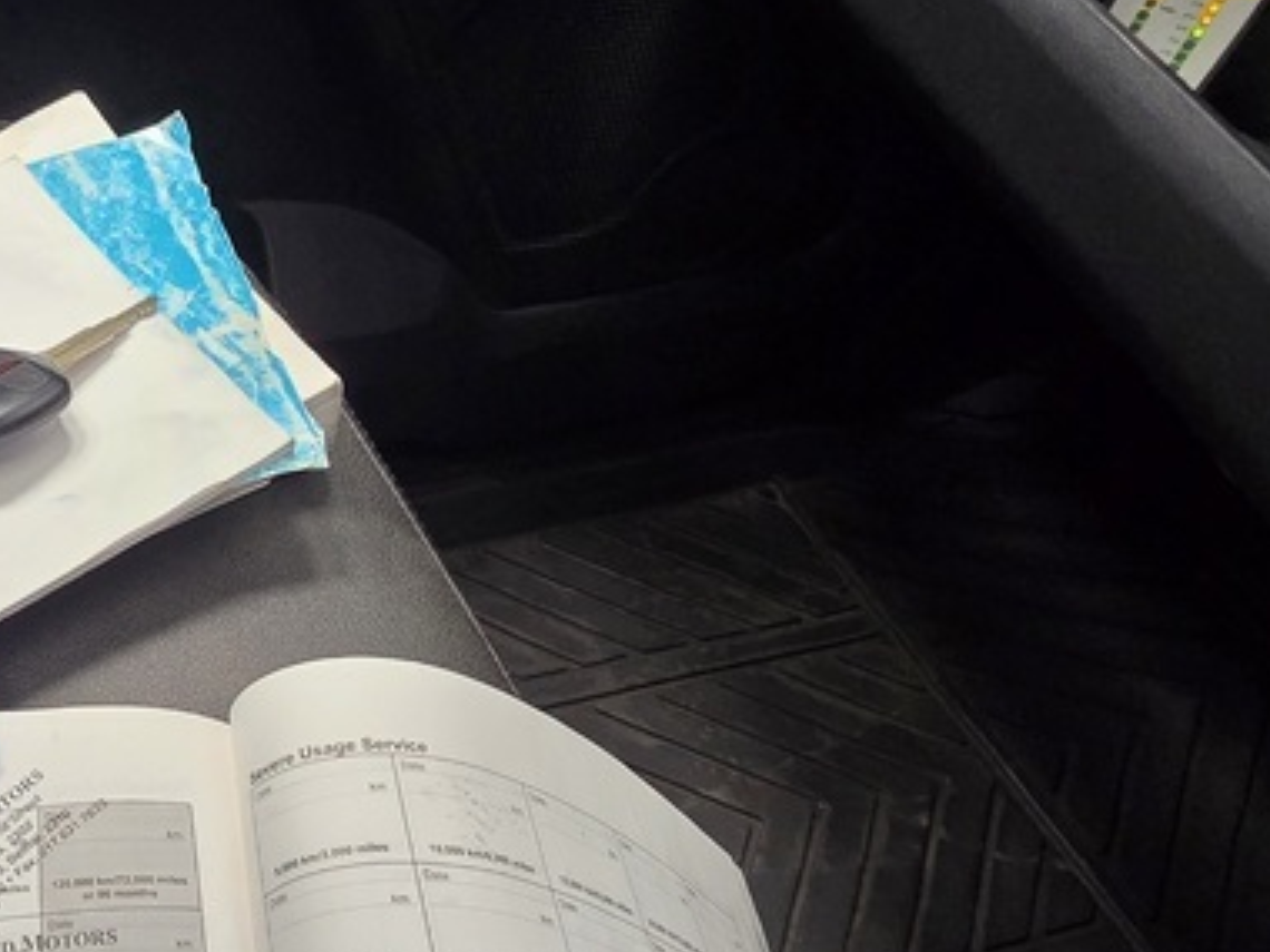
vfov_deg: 40.6
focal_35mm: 35
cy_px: 548
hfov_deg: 44.9
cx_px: 10
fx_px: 1284
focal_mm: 2.2
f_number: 2.2
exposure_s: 1/50
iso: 320
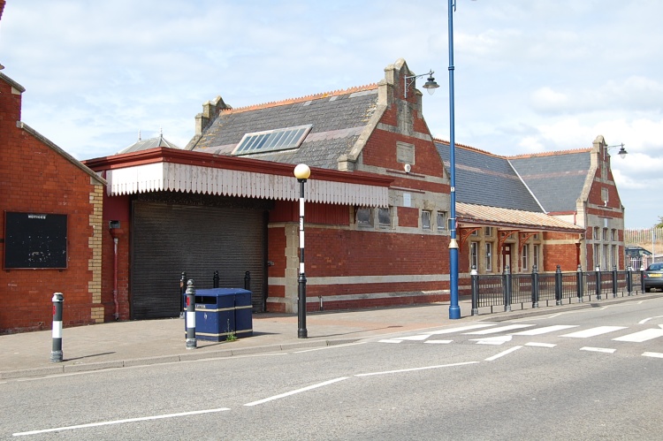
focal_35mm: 42
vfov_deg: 31.9
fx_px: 773
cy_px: 220
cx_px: 332
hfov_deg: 46.4
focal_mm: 28
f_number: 9
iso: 200
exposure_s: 1/250
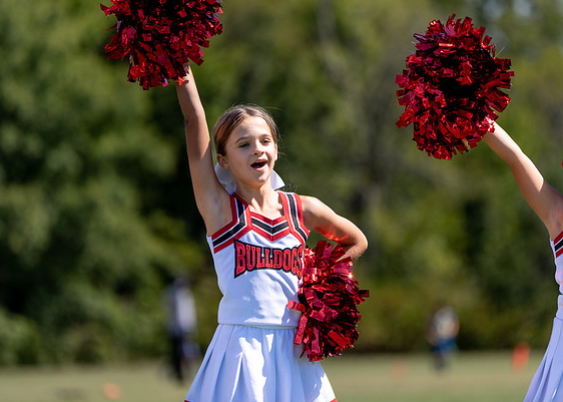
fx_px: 6202
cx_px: 309
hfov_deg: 5.2
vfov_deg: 3.7
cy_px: 192
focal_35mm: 388
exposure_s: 1/1000
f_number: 5.6
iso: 200
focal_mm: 324
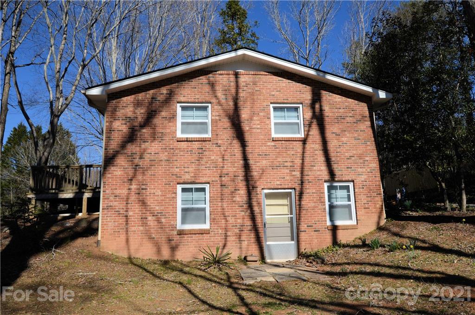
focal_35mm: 26
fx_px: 336
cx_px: 238
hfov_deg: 70.5
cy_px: 158
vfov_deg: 50.3
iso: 100
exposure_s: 1/320
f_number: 9
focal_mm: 17
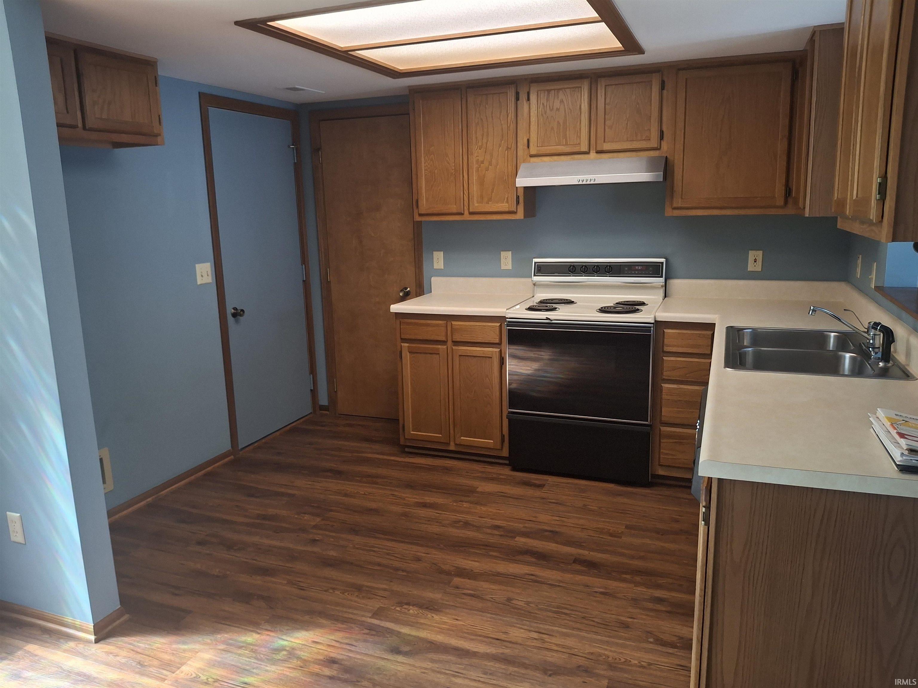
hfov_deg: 69.4
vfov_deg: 54.9
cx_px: 459
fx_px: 663
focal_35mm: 25
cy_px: 344
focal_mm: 4.69
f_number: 1.8
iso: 160
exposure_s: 1/60
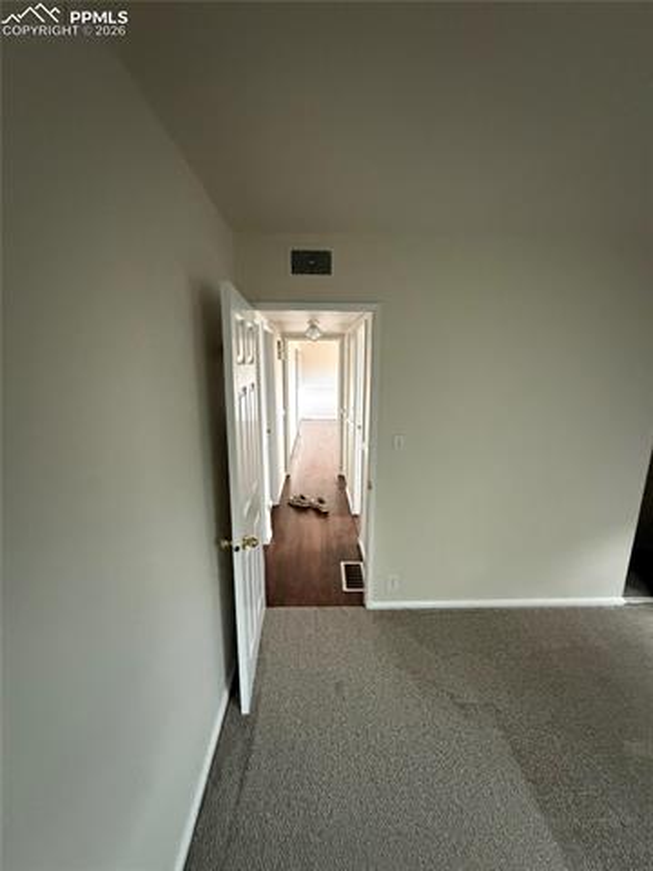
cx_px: 326
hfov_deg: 85.7
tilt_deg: -7.7
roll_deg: -1.0
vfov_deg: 102.1
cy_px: 436
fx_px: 352
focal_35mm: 14
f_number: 2.2
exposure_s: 1/60
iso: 800
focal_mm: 2.22
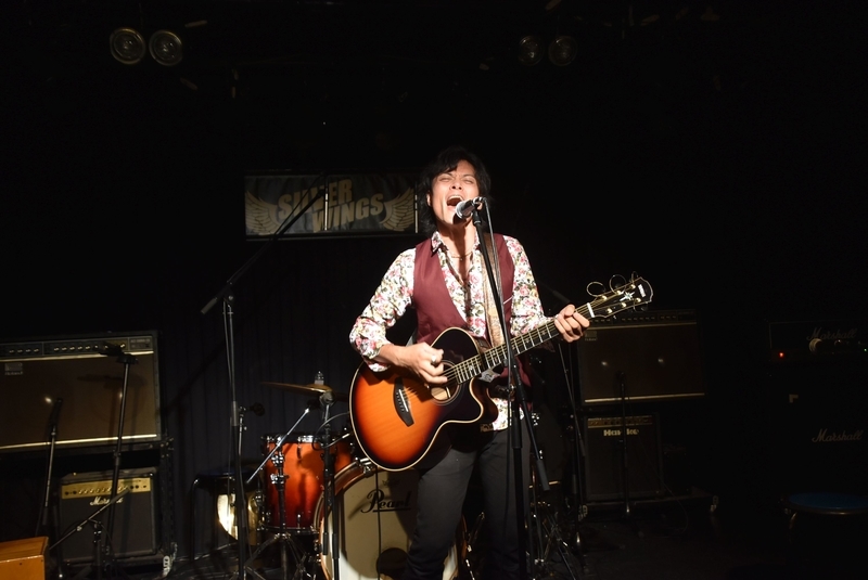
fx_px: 796
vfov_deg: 40.0
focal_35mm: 33
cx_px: 434
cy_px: 290
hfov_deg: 57.2
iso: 640
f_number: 4
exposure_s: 1/30
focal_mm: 22
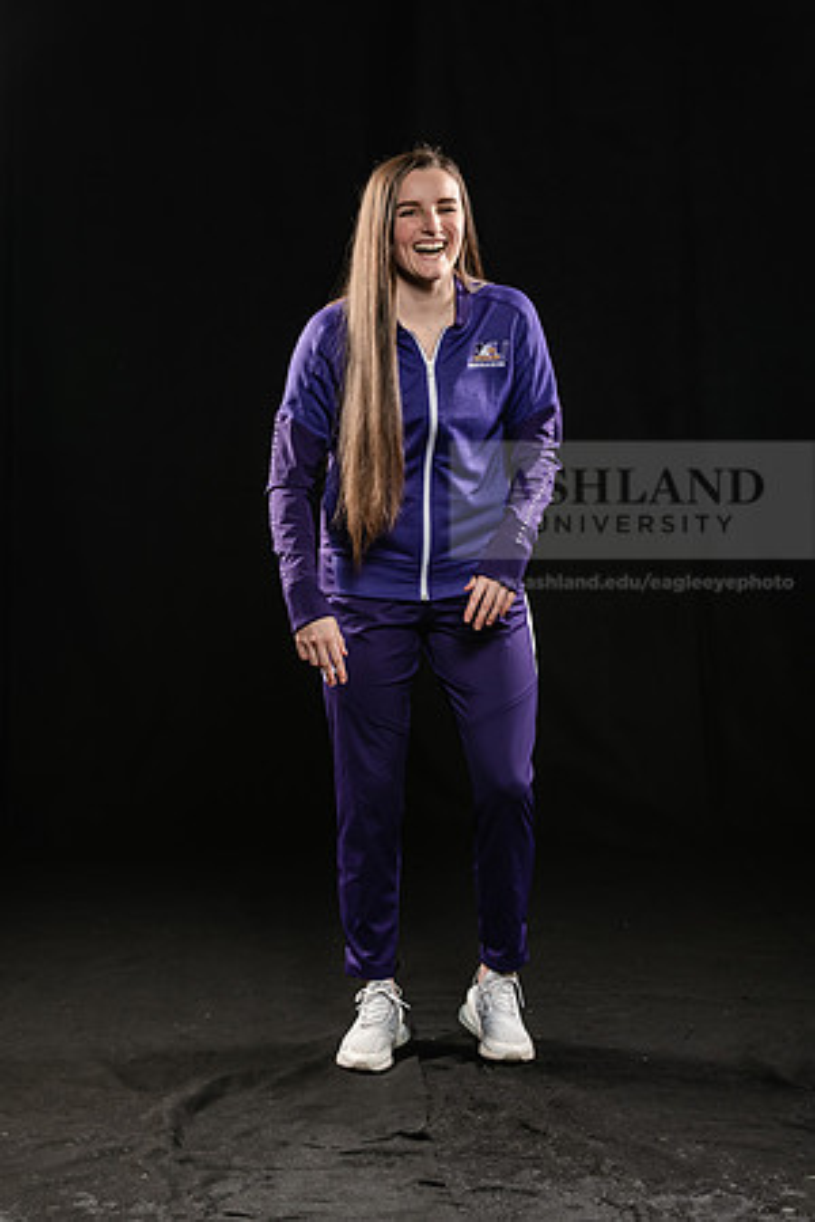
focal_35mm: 95
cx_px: 408
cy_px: 611
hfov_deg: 14.4
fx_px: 3226
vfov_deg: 21.5
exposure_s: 1/200
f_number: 5.6
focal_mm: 95
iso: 400
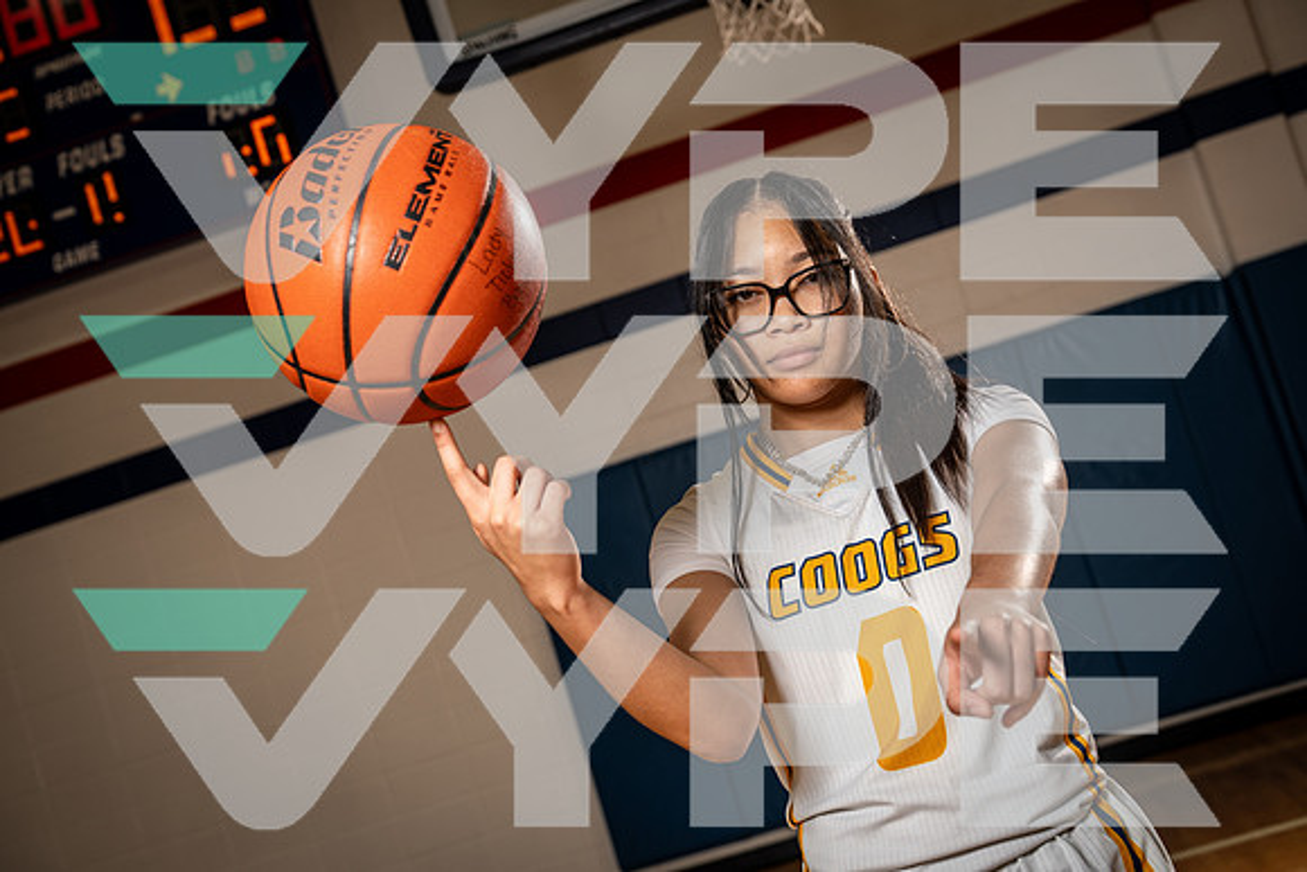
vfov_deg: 25.5
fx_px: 1925
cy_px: 436
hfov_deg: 37.5
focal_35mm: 53
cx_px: 654
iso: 125
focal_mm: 53
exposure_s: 1/250
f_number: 5.6
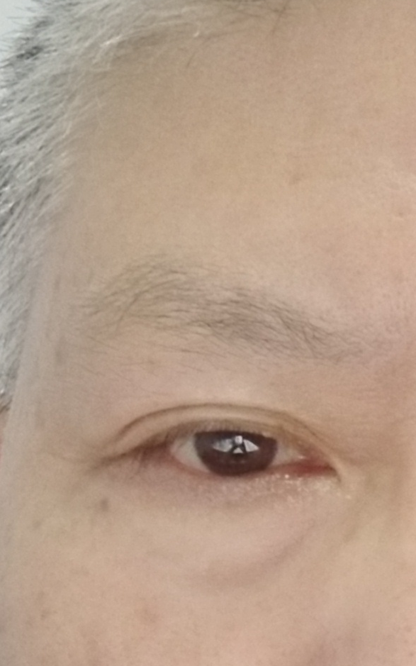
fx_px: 2394
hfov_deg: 9.9
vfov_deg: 15.6
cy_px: 645
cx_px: 425
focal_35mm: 132
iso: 861
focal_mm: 3.87
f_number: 2
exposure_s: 1/16.7
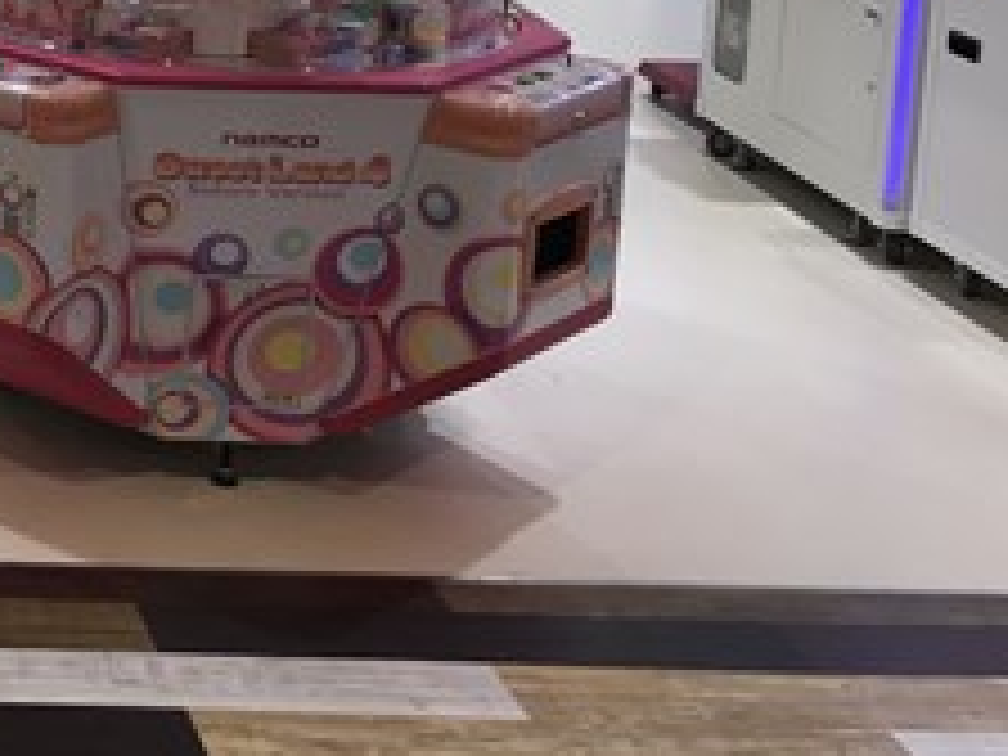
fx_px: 2330
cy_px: -144
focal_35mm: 80
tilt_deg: -9.0
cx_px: -418
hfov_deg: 21.3
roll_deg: -0.7
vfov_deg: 17.6
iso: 20
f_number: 1.8
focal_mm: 3.99
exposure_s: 1/50
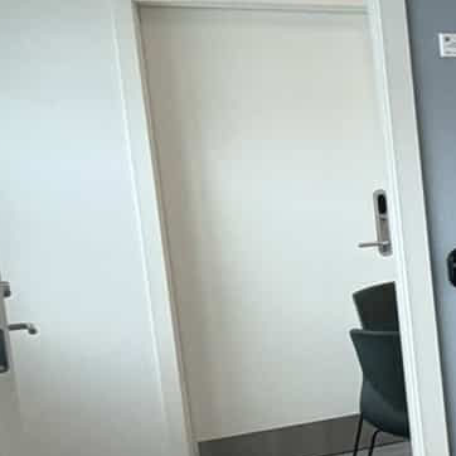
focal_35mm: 70
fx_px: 1043
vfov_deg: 24.7
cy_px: 220
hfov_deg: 15.3
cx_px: 1068
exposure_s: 1/100
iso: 160
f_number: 2.2
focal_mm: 2.22
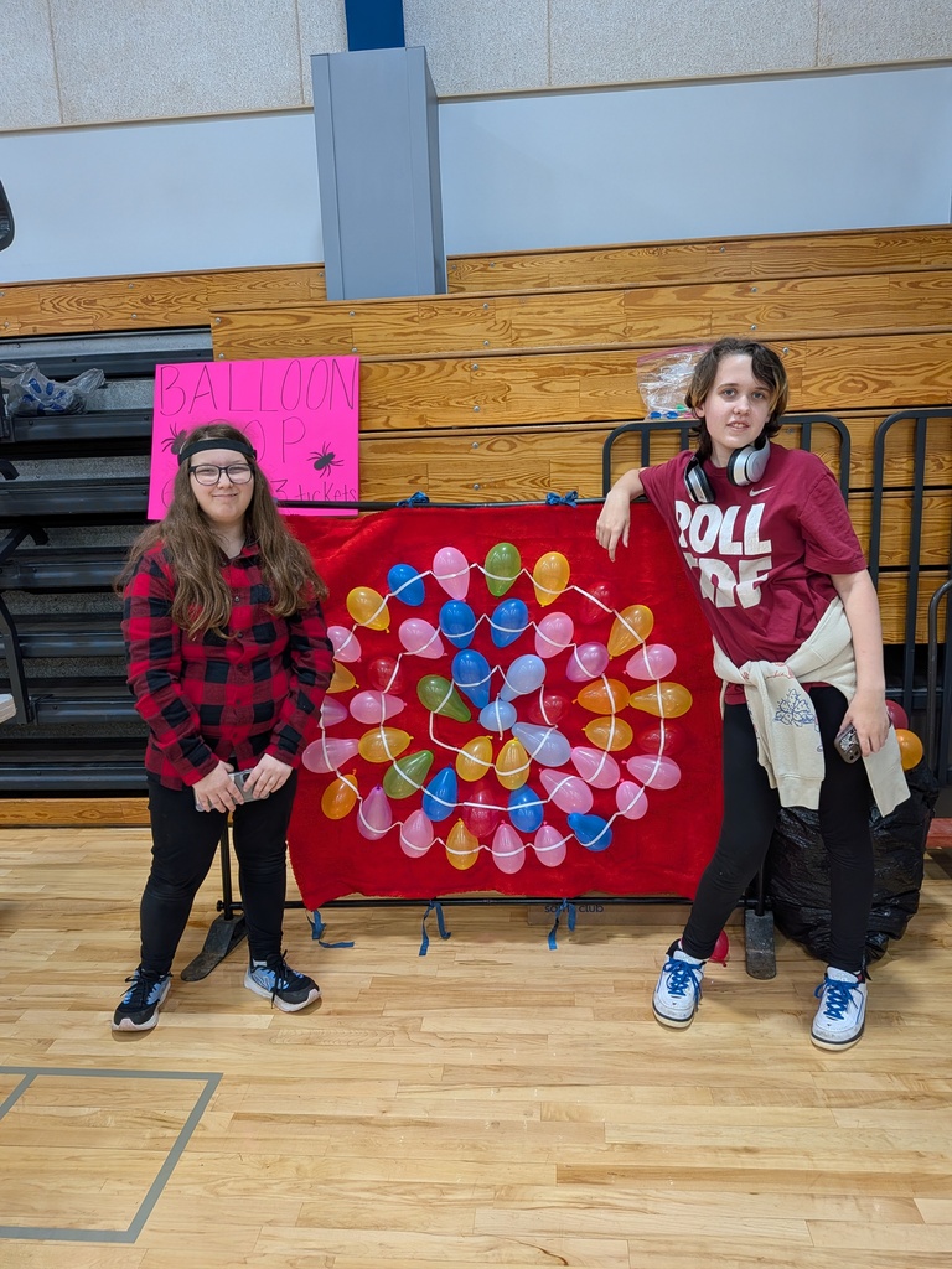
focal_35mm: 24
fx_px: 880
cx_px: 476
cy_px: 634
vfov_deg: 71.6
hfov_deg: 56.8
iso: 117
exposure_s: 1/61.8
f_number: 1.7
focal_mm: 4.53
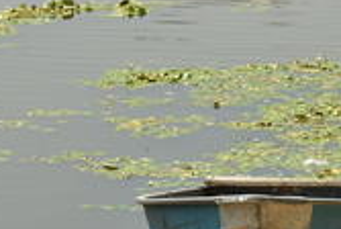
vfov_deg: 3.6
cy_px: 88
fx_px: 3620
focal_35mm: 381
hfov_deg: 5.4
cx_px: 333
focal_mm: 85
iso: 160
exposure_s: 1/500
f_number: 8
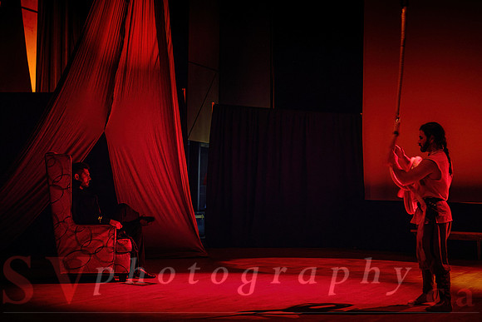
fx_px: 666
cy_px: 166
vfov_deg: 27.2
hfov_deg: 39.8
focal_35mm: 50
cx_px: 228
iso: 1600
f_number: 2.8
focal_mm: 41
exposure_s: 1/40
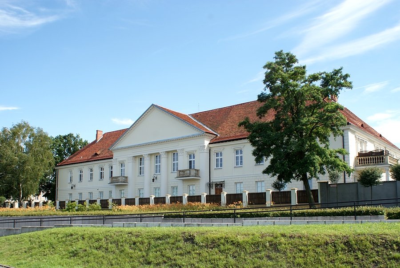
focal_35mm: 33
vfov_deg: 40.1
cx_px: 200
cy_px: 134
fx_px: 367
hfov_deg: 57.2
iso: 100
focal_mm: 22
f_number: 9
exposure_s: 1/80
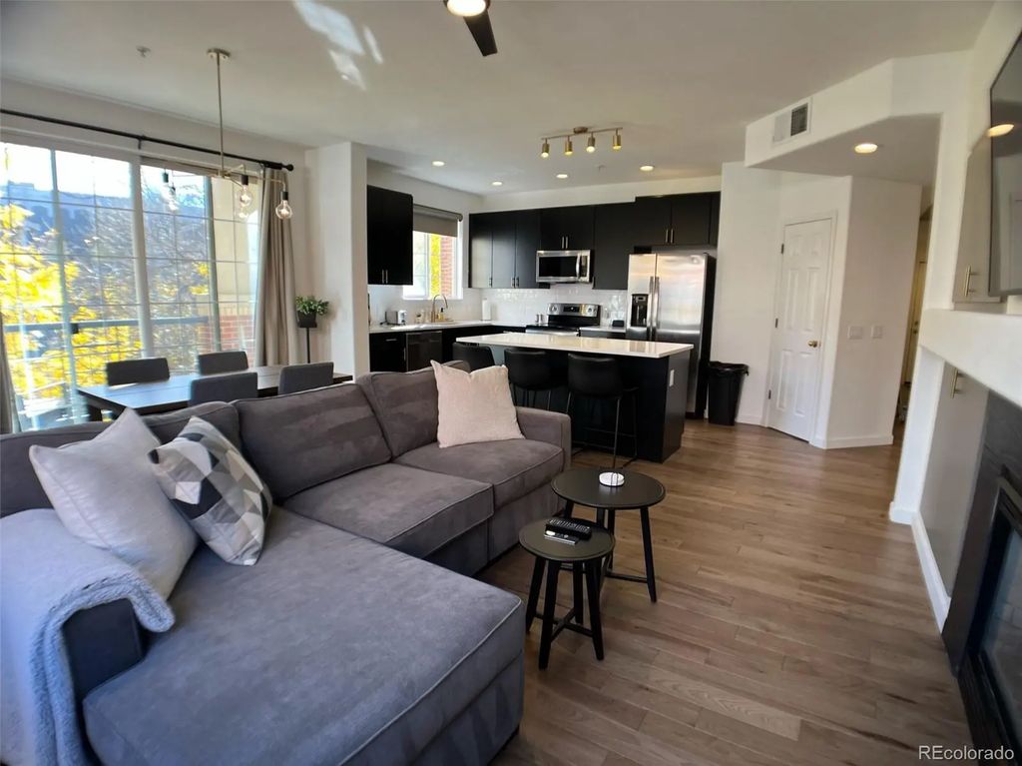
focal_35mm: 26
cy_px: 383
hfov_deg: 67.3
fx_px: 767
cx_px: 511
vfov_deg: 53.0
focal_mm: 5.1
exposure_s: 1/120
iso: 50
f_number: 1.6
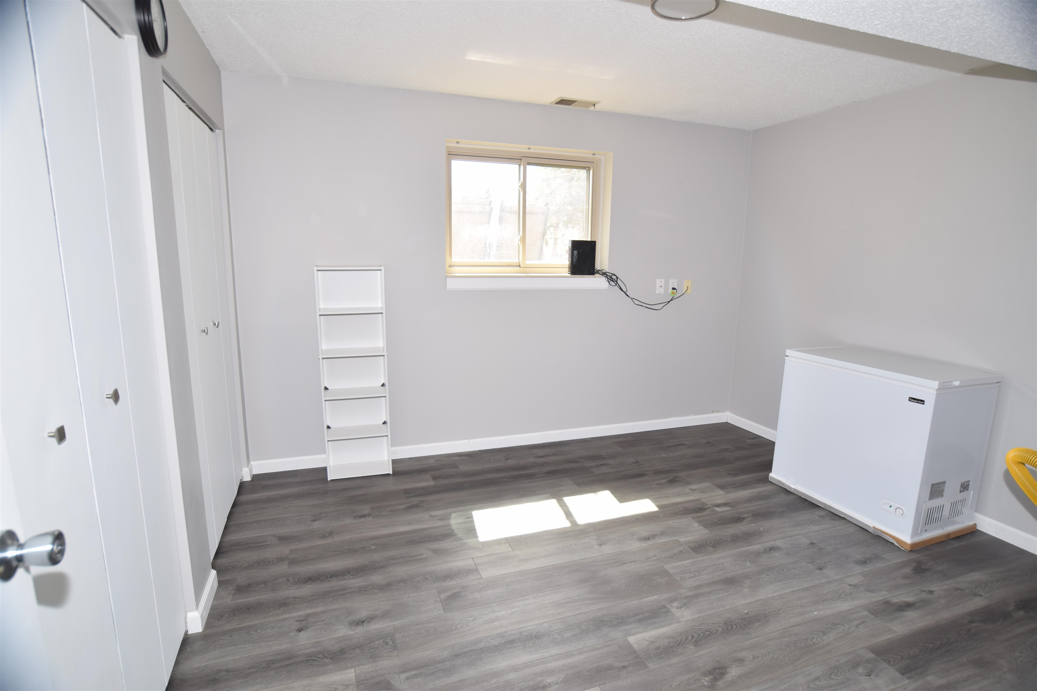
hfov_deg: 90.0
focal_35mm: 18
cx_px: 518
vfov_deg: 67.4
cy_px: 346
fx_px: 518
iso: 100
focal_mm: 12
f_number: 4.8
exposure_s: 1/20
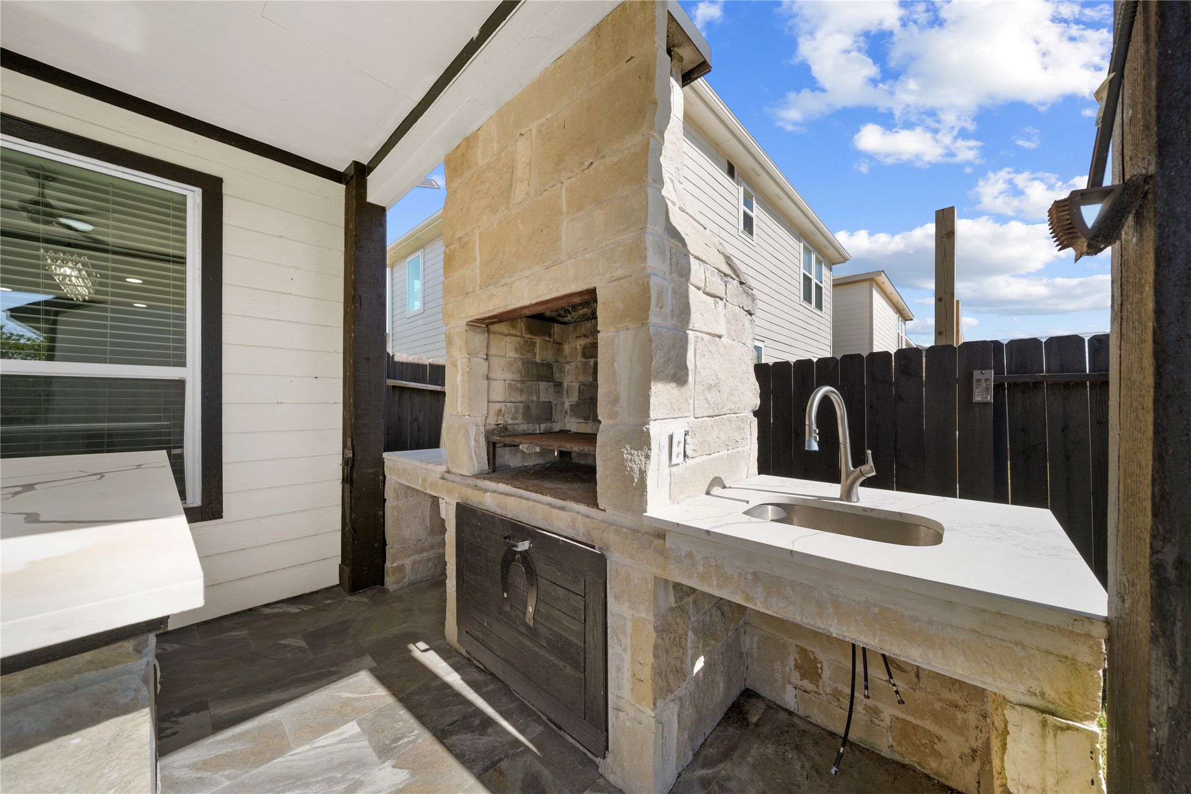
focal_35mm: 12
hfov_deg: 112.6
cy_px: 397
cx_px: 596
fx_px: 397
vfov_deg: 90.0
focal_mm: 12
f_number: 7.1
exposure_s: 1/80
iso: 125
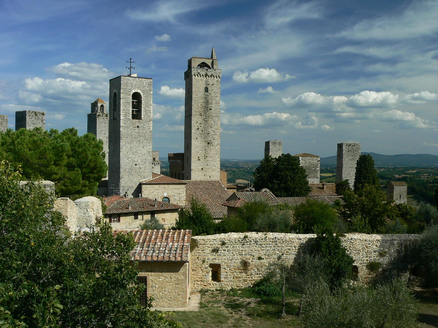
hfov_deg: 51.4
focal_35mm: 36
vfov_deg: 39.7
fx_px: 456
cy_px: 164
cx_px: 219
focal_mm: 6
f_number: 5.6
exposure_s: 1/400
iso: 80
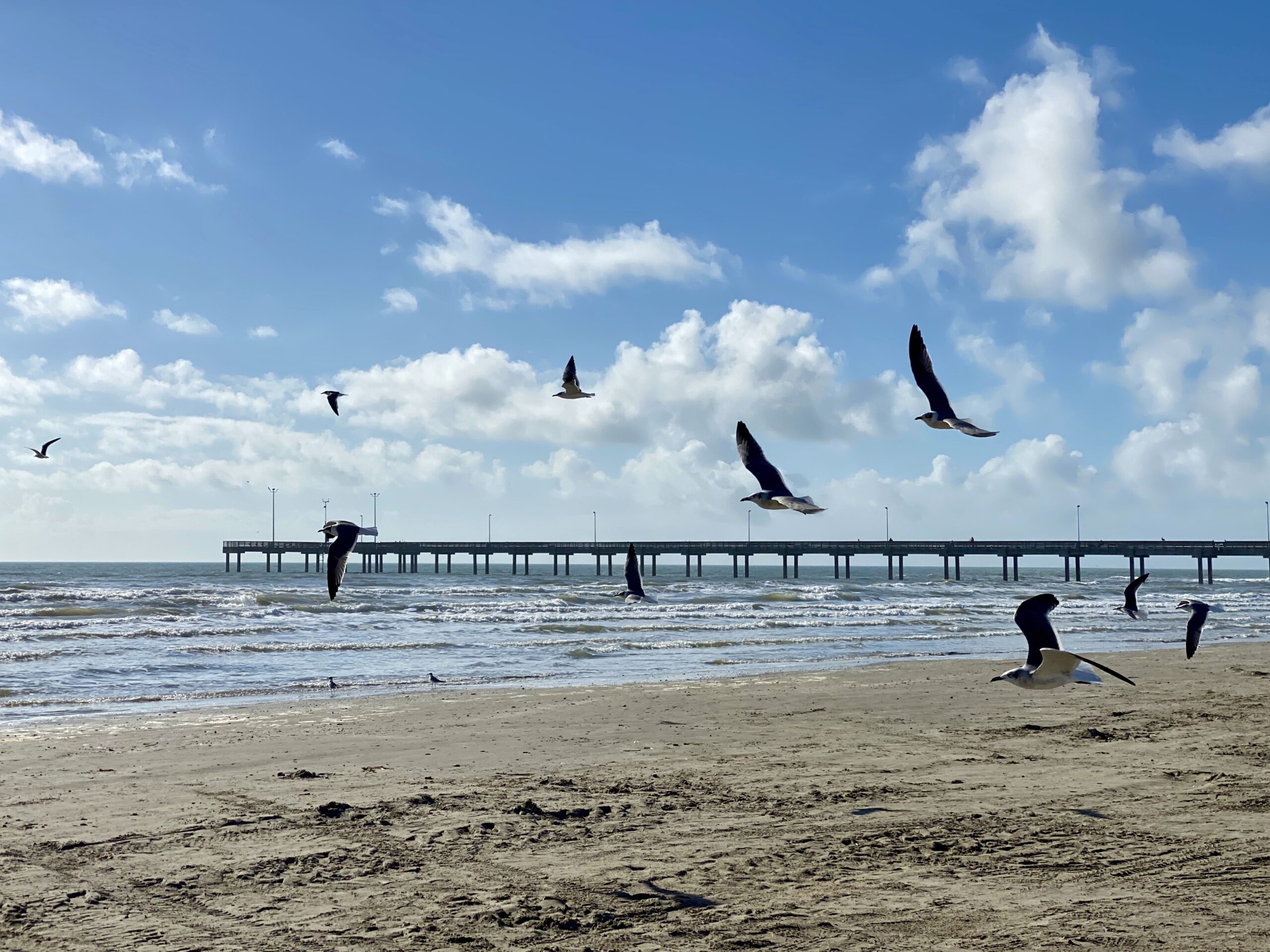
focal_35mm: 52
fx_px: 1908
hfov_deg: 36.8
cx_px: 635
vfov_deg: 28.0
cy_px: 476
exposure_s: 1/4348
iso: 20
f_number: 2
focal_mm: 6
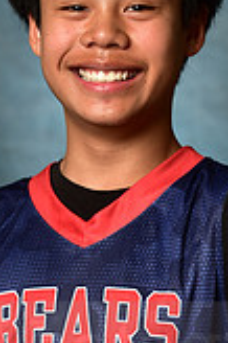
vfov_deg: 5.8
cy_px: 330
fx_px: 3370
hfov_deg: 3.9
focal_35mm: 354
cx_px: 139
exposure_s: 1/200
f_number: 4.5
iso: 250
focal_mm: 100
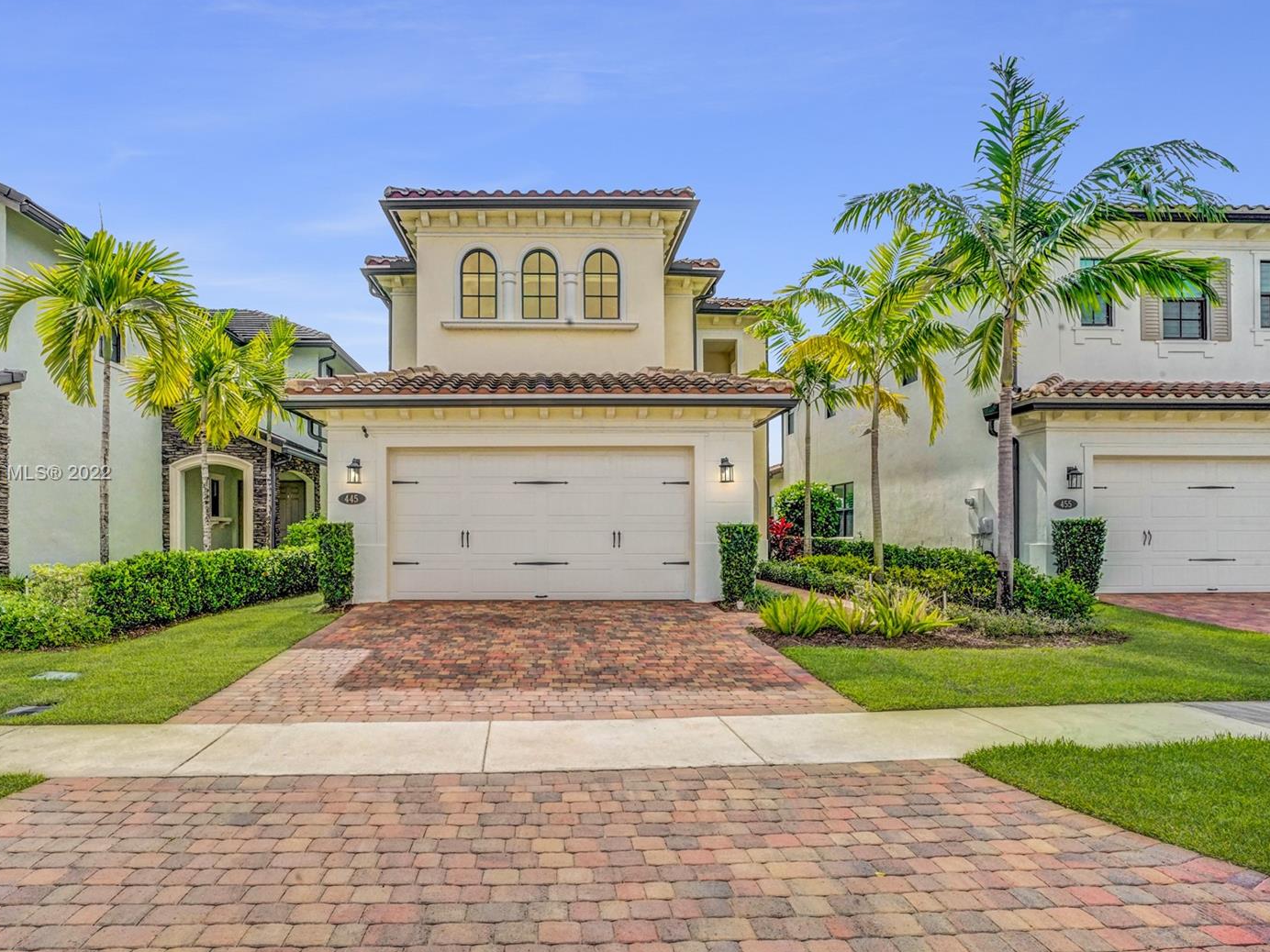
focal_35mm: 20
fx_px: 734
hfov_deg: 81.3
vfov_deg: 66.0
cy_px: 474
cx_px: 551
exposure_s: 1/500
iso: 1250
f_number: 18
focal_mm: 18
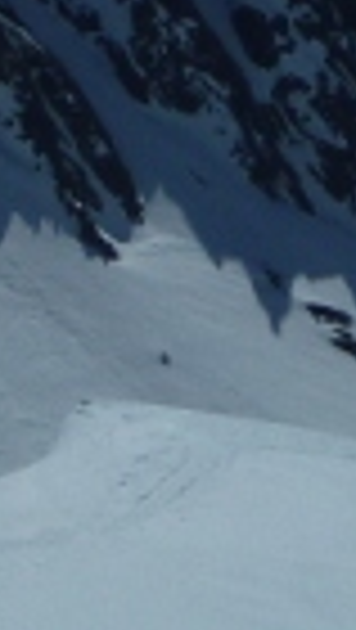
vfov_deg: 8.4
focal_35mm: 256
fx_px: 4286
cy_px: 212
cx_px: -775
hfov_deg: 4.5
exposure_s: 1/500
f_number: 13
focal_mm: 7.4
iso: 80
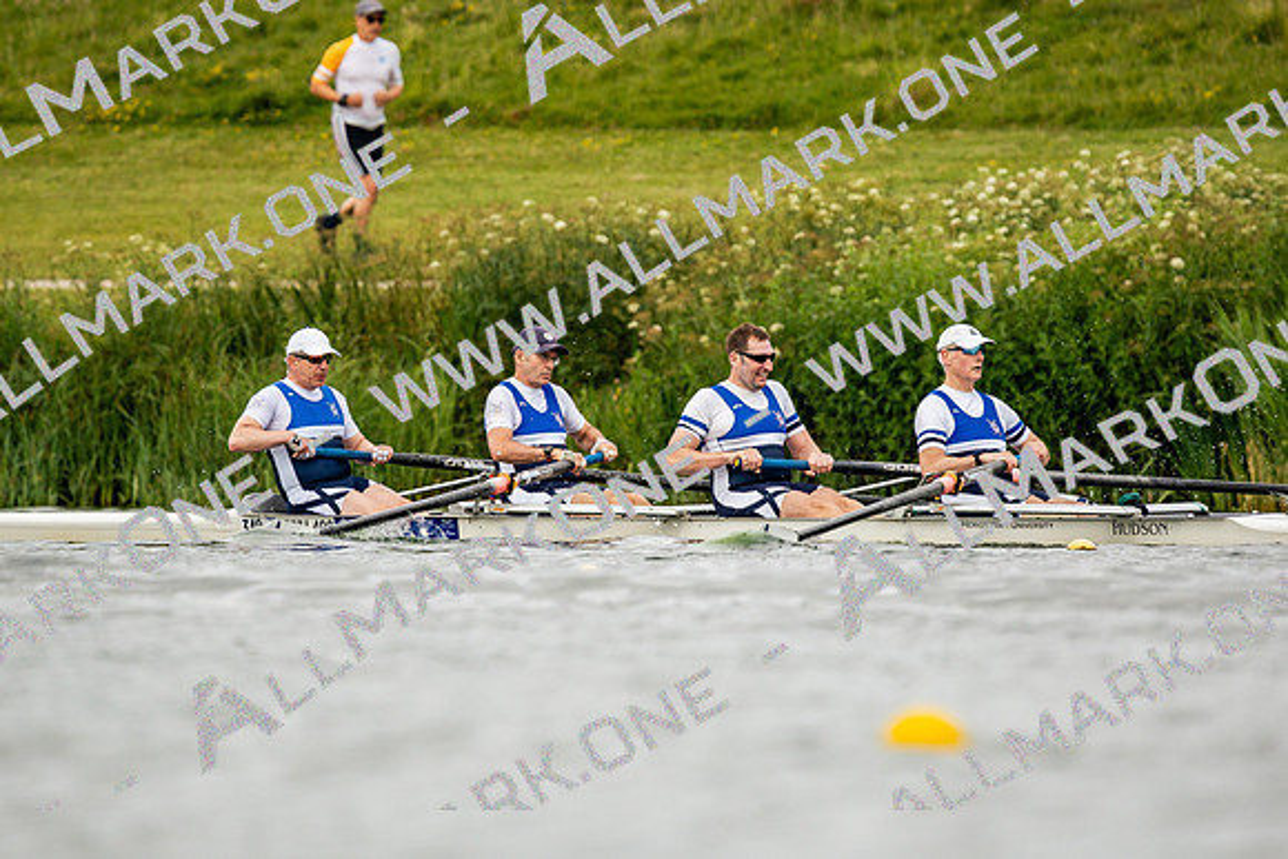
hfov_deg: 2.3
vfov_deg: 1.5
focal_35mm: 900
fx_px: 32206
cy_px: 430
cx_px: 644
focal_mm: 600
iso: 400
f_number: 6.3
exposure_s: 1/2000
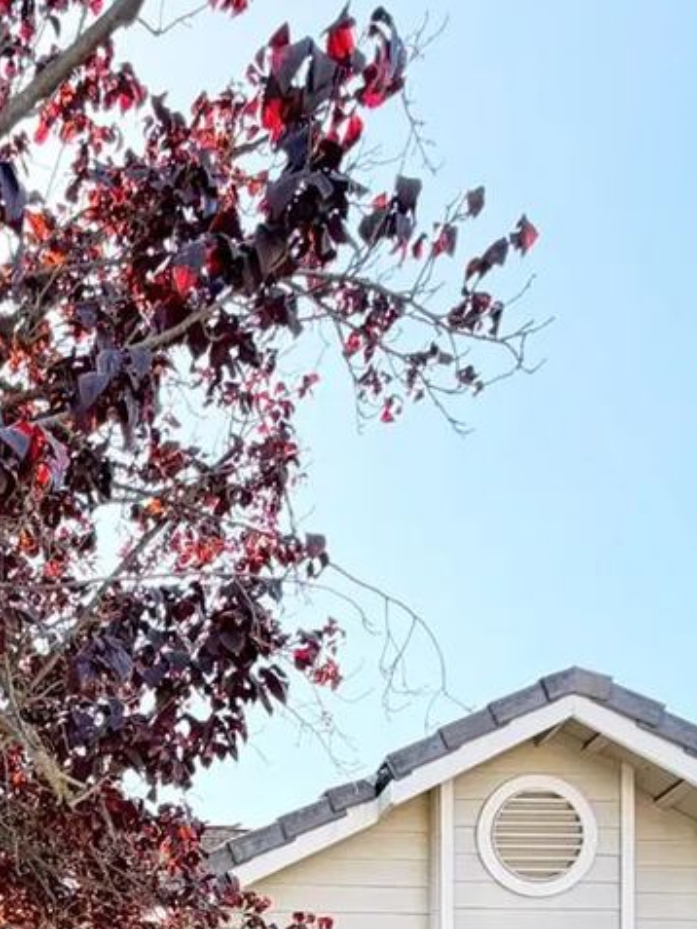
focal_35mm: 40
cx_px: 4
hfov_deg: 33.1
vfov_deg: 31.9
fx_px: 1073
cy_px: 1282
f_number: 2.2
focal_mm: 2.22
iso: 64
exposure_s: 1/465
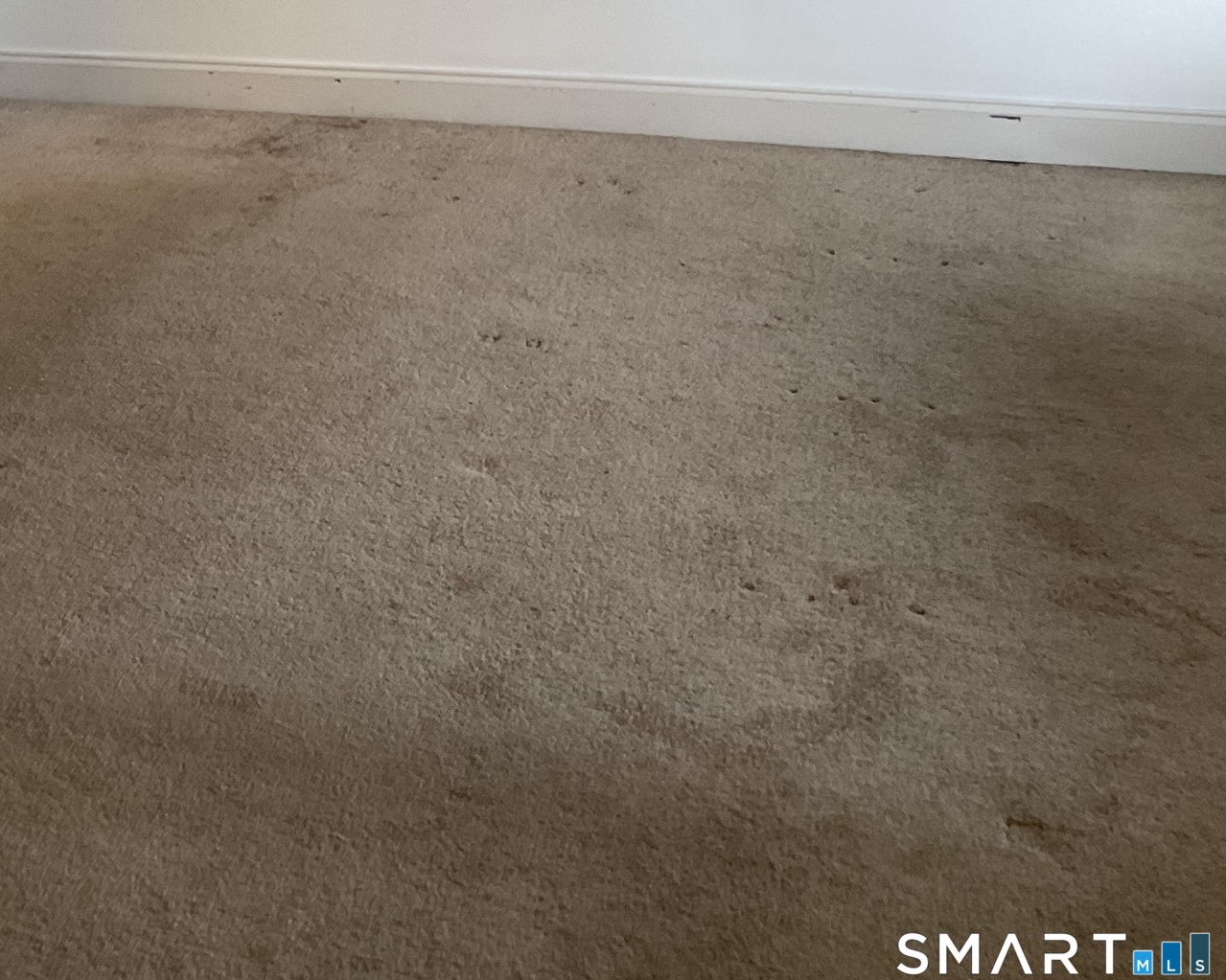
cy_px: -107
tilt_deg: -8.7
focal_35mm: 51
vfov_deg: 27.1
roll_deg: +1.4
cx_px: 403
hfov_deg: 36.3
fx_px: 1850
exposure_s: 1/60
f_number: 1.8
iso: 64
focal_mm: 3
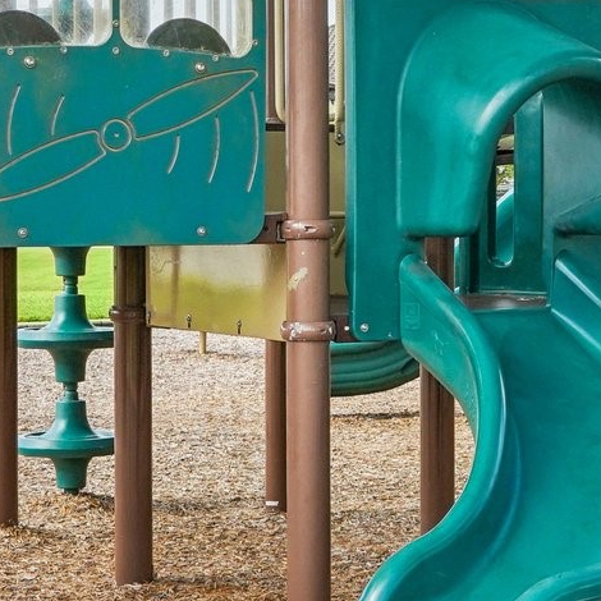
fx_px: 2180
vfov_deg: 15.7
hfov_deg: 15.7
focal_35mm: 111
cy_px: 268
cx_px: 372
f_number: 8
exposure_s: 1/500
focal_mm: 30
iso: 500
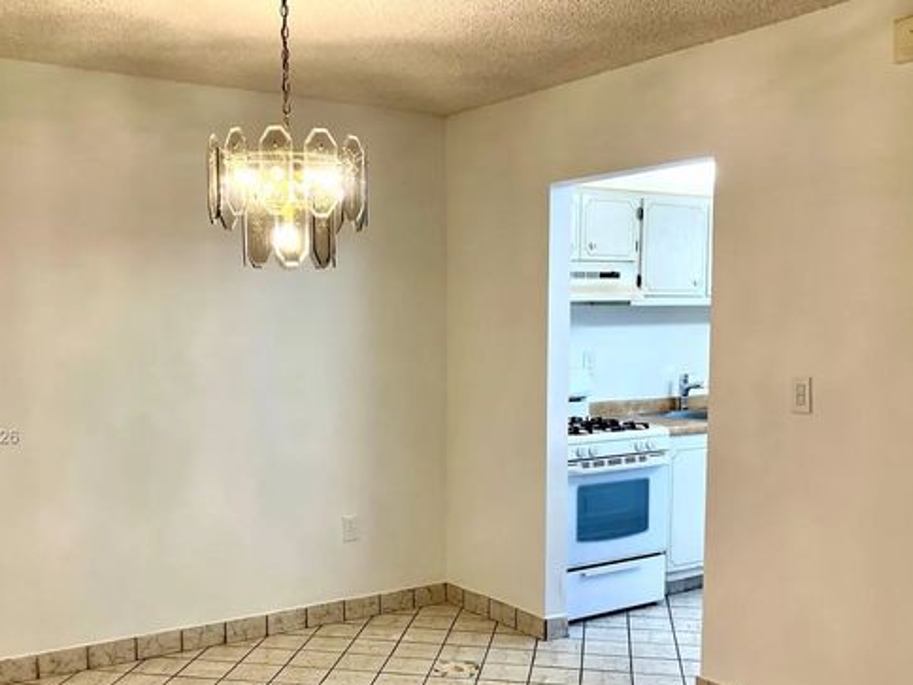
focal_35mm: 37
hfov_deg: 50.0
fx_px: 976
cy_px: 438
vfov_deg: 38.4
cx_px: 387
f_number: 1.8
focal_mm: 3.99
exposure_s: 1/60
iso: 64
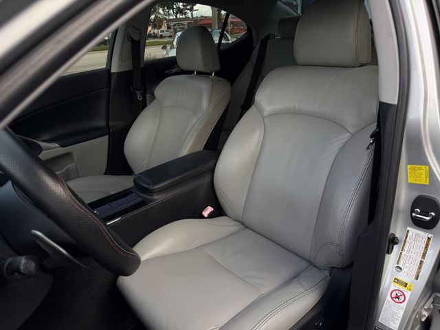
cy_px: 165
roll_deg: +3.7
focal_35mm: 24
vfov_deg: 56.8
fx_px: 305
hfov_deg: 71.6
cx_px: 220
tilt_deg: -23.4
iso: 80
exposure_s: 1/772
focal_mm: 6.76
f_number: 1.78
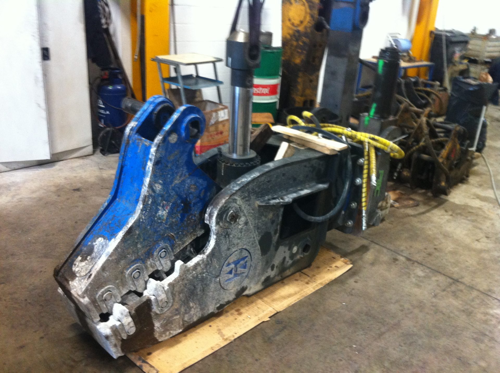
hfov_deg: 52.7
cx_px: 250
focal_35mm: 35
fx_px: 505
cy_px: 186
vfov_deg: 40.6
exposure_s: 1/15
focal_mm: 3.85
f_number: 2.8
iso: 250
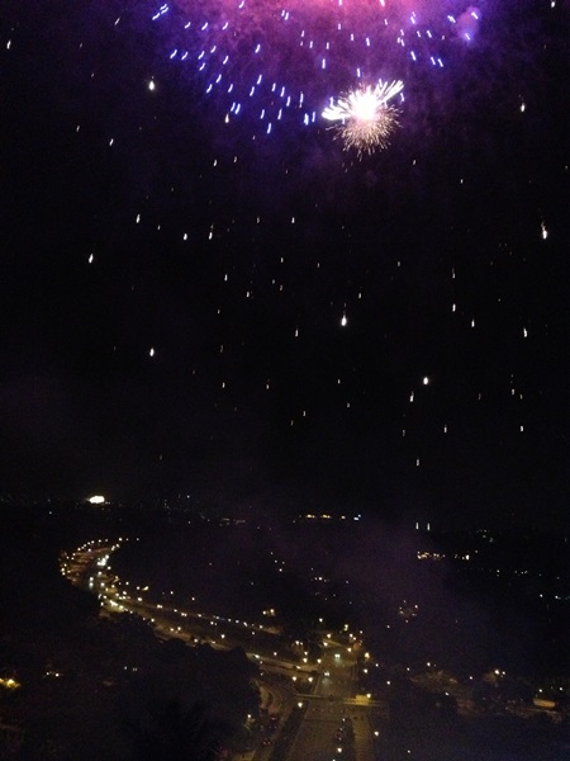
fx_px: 768
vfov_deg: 52.6
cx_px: 285
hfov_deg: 40.7
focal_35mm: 35
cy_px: 380
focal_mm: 4.28
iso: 800
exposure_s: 1/15
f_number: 2.4
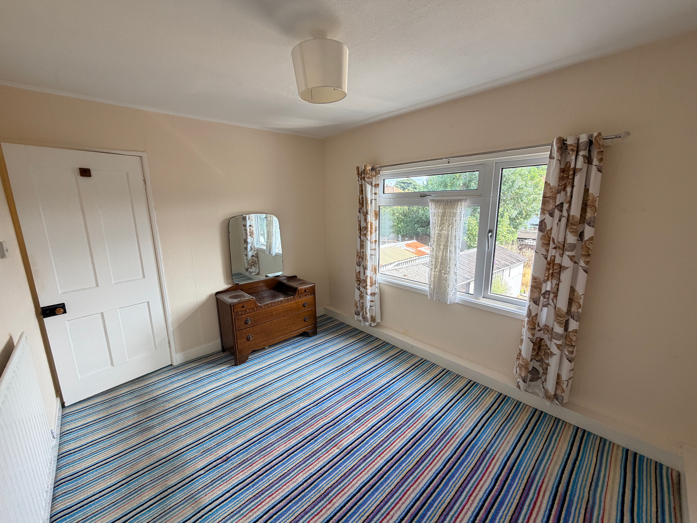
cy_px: 262
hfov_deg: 102.1
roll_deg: +0.6
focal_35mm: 14
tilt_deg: -11.4
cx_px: 348
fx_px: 282
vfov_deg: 85.7
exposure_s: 1/121
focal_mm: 2.22
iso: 64
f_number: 2.2
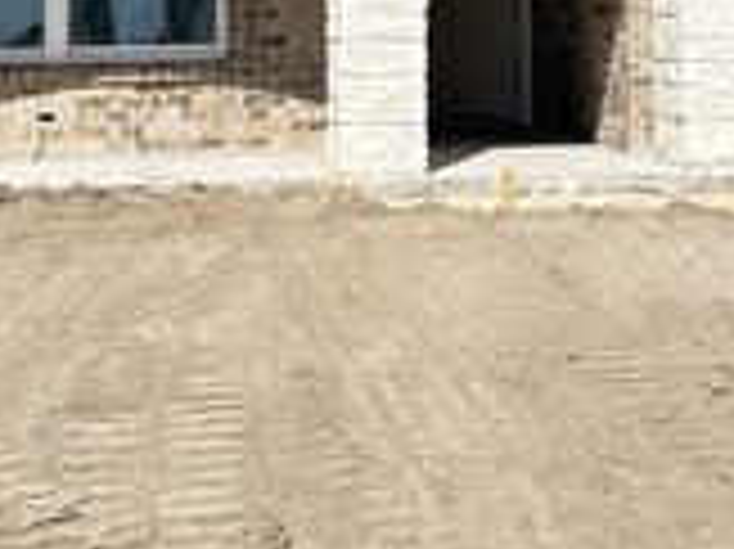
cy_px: -142
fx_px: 2606
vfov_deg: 11.7
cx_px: 648
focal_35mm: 123
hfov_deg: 15.9
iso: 100
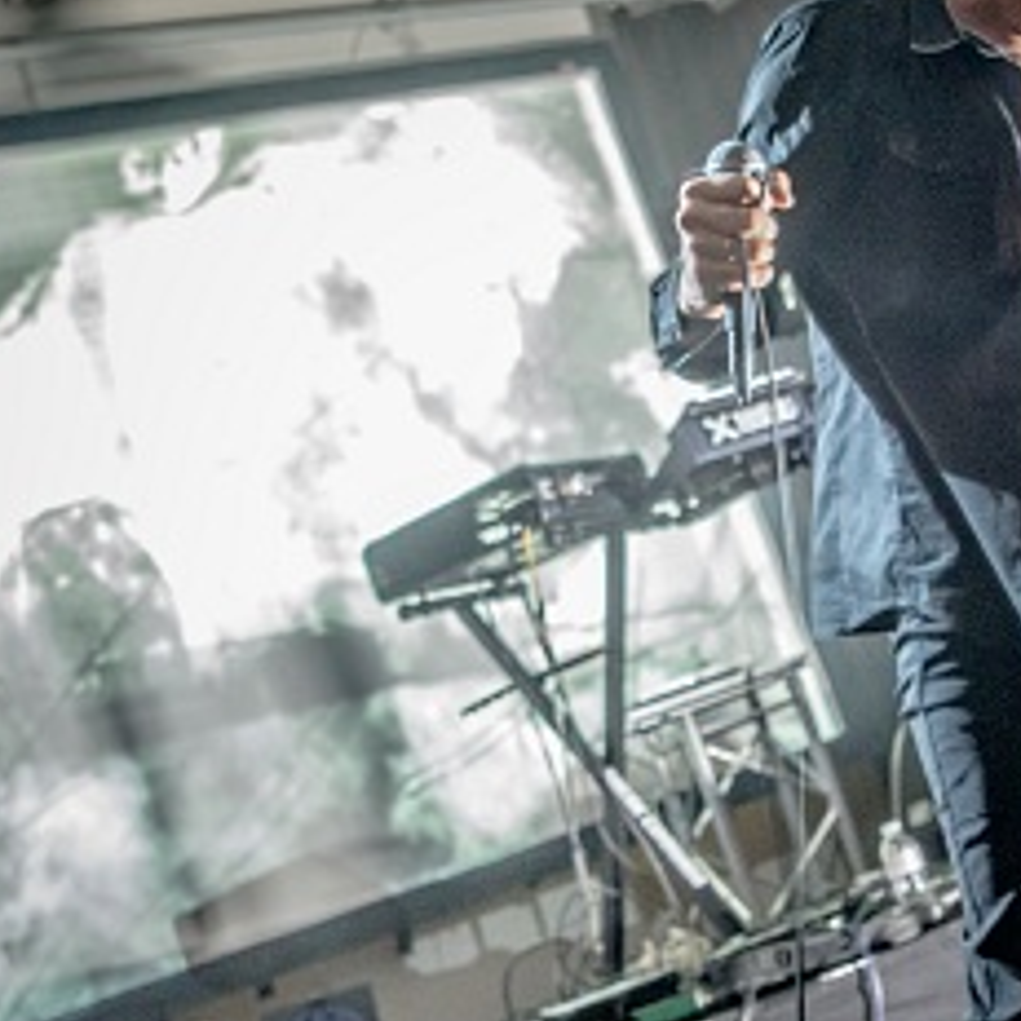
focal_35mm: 69
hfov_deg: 25.0
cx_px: 610
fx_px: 2303
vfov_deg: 25.0
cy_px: 533
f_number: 2.8
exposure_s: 1/8
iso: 4000
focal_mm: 26
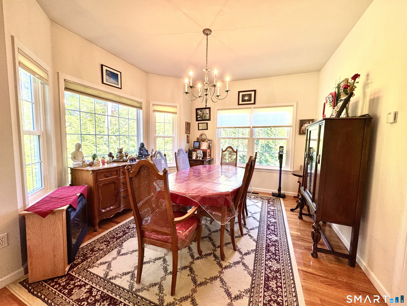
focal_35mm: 14
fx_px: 165
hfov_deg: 102.1
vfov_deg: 85.7
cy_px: 153
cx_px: 204
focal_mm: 2.22
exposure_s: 1/120
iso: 160
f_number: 2.2
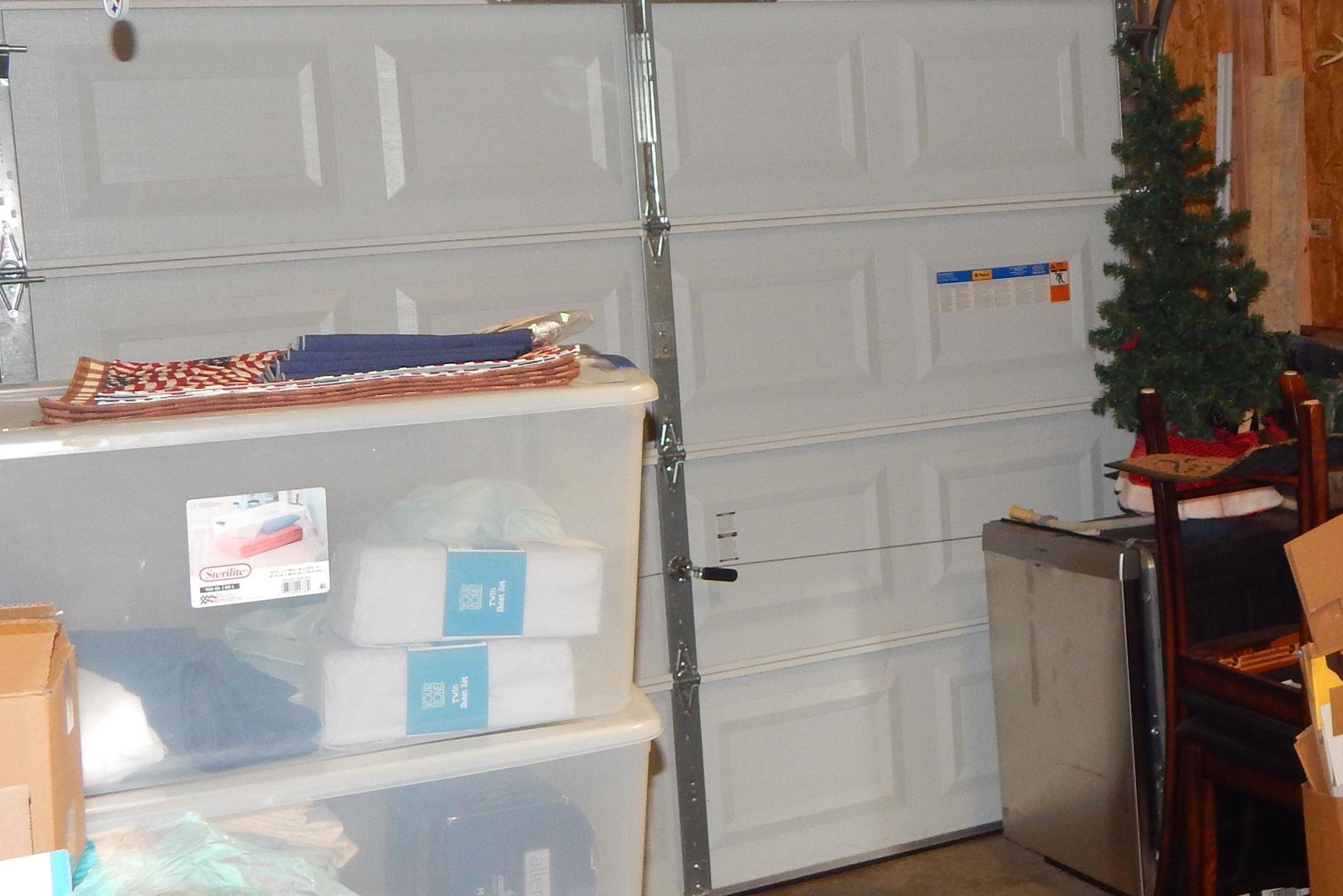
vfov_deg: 25.9
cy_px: 337
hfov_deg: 37.2
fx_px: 1940
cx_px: 1024
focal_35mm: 52
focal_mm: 5.1
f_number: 3.2
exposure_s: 1/30
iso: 200
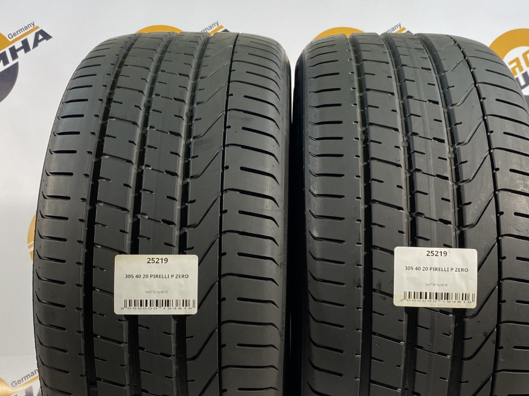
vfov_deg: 37.7
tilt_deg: +4.9
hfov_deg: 48.9
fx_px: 581
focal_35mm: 38
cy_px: 212
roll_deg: +0.7
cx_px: 294
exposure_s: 1/100
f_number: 1.8
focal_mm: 4.25
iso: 80
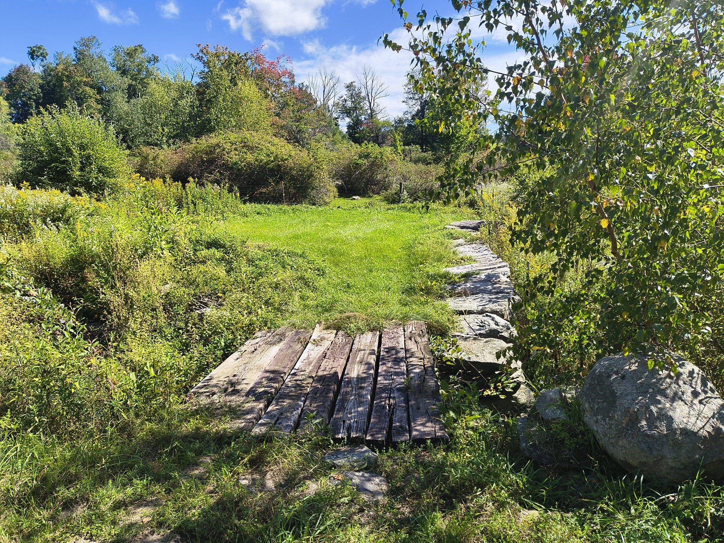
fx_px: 523
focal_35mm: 25
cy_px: 272
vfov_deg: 54.9
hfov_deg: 69.4
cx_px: 362
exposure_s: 1/1214
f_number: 1.7
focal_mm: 4.68
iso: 100
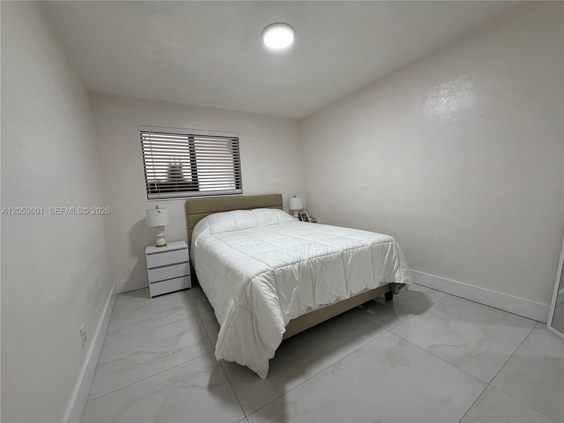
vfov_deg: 85.7
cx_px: 282
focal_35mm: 14
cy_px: 212
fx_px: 228
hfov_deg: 102.1
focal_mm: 2.22
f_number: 2.2
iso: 320
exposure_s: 1/105
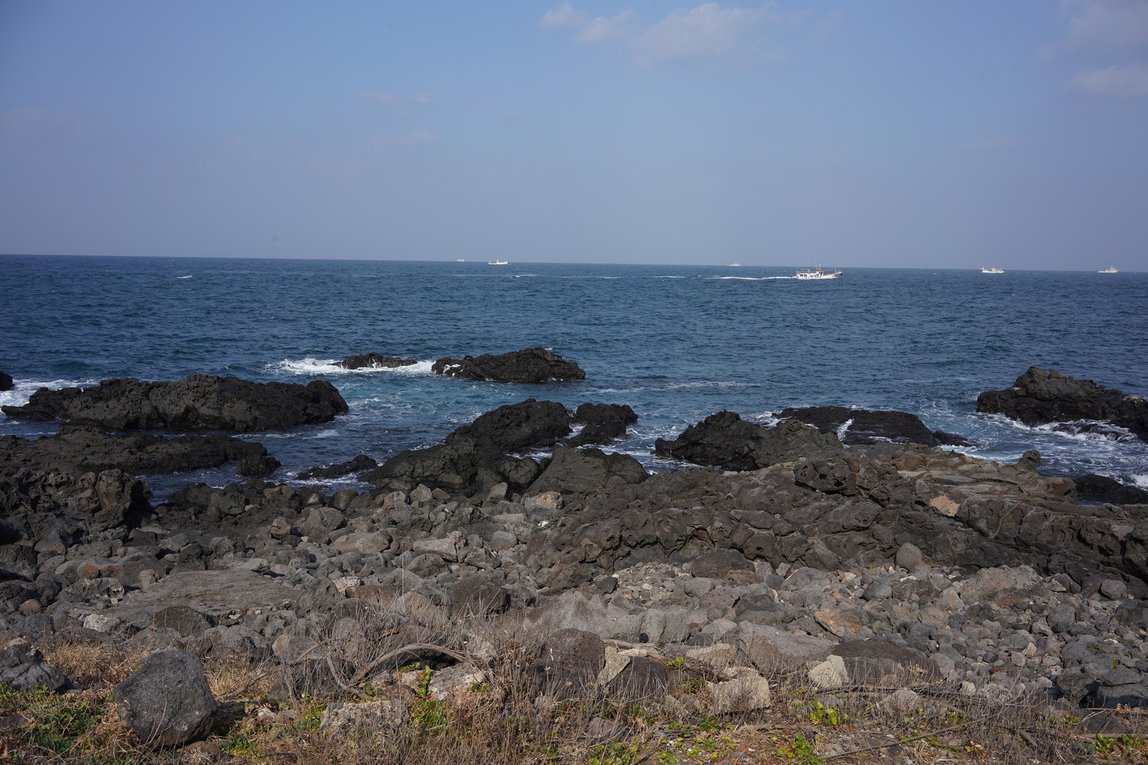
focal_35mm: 35
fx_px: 1116
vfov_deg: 37.9
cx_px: 574
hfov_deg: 54.4
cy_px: 382
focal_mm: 35
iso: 100
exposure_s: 1/100
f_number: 14
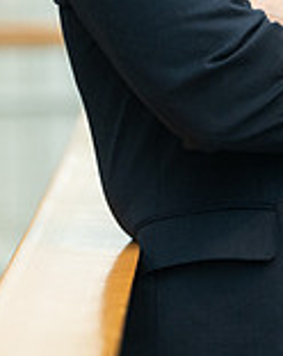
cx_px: 390
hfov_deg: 2.3
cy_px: -112
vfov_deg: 2.9
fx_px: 7053
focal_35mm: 671
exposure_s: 1/200
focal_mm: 160
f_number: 3.2
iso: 1000
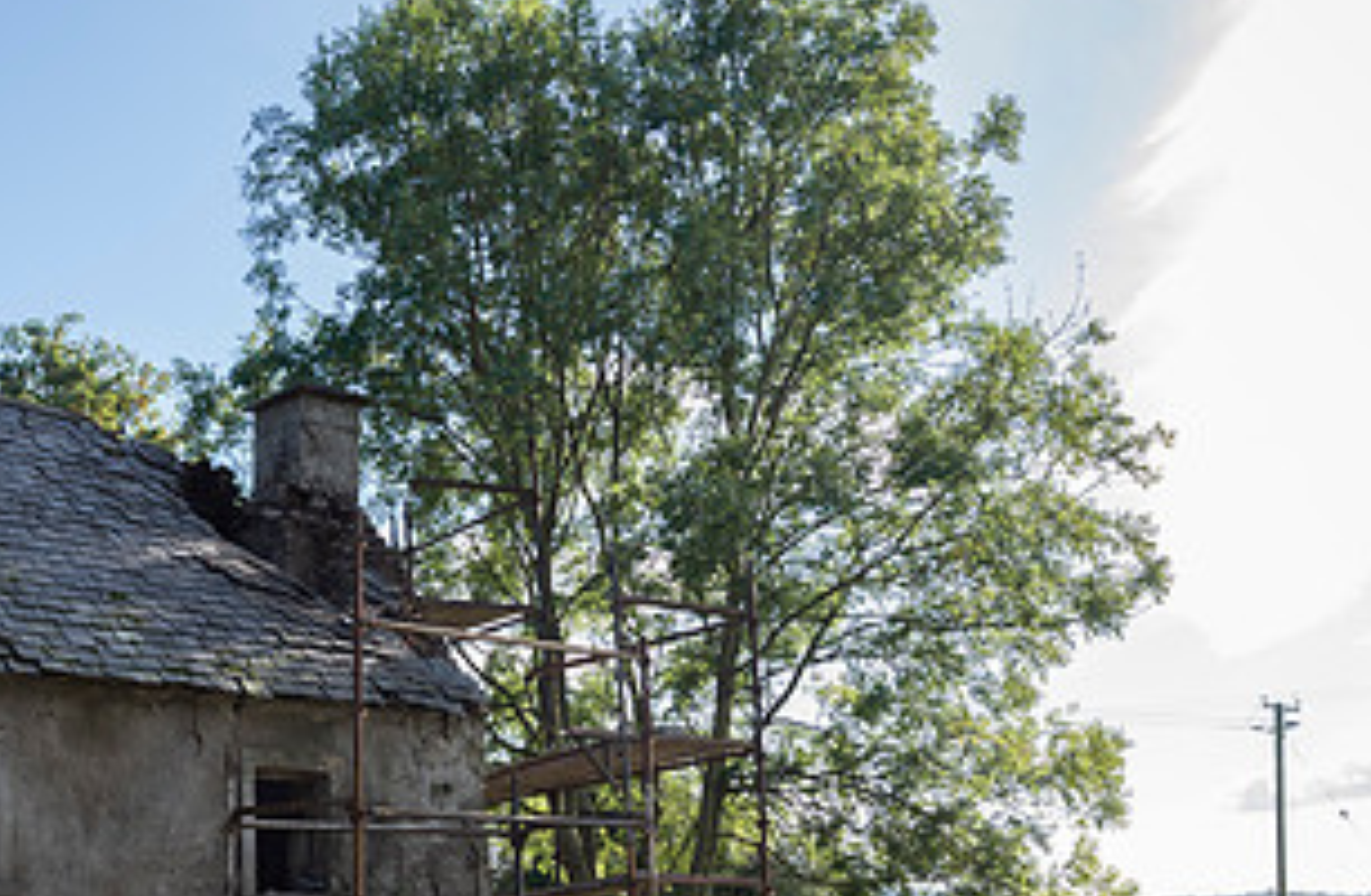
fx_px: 2044
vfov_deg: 24.2
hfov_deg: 36.9
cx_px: 529
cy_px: 770
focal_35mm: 54
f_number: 5.6
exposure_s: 1/80
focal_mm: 27
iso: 64
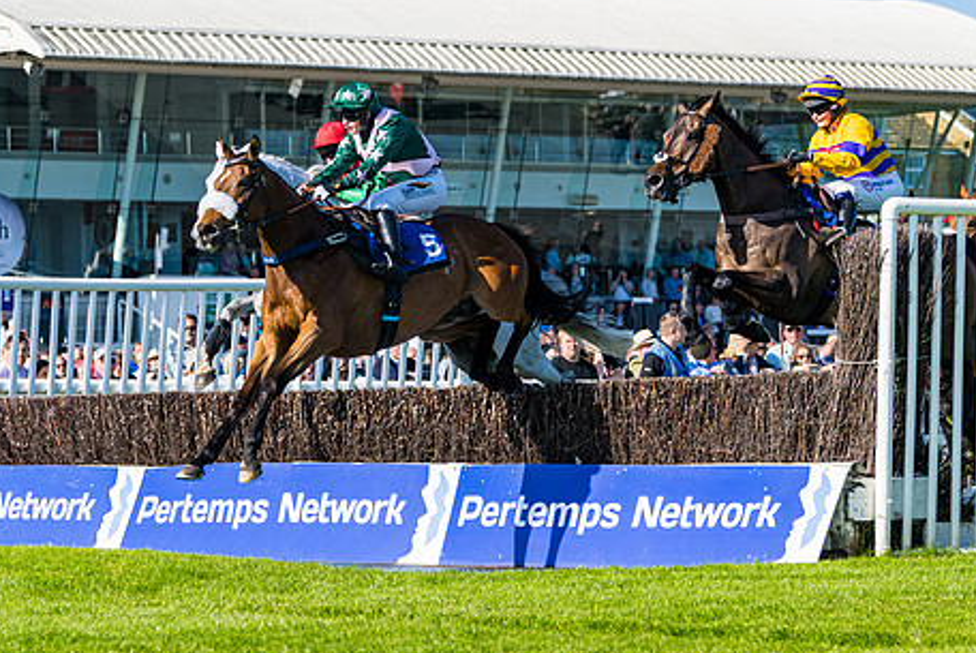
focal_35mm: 162
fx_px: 4396
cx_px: 479
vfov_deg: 8.5
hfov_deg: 12.7
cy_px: 376
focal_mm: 95
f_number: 4
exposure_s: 1/1250
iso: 100
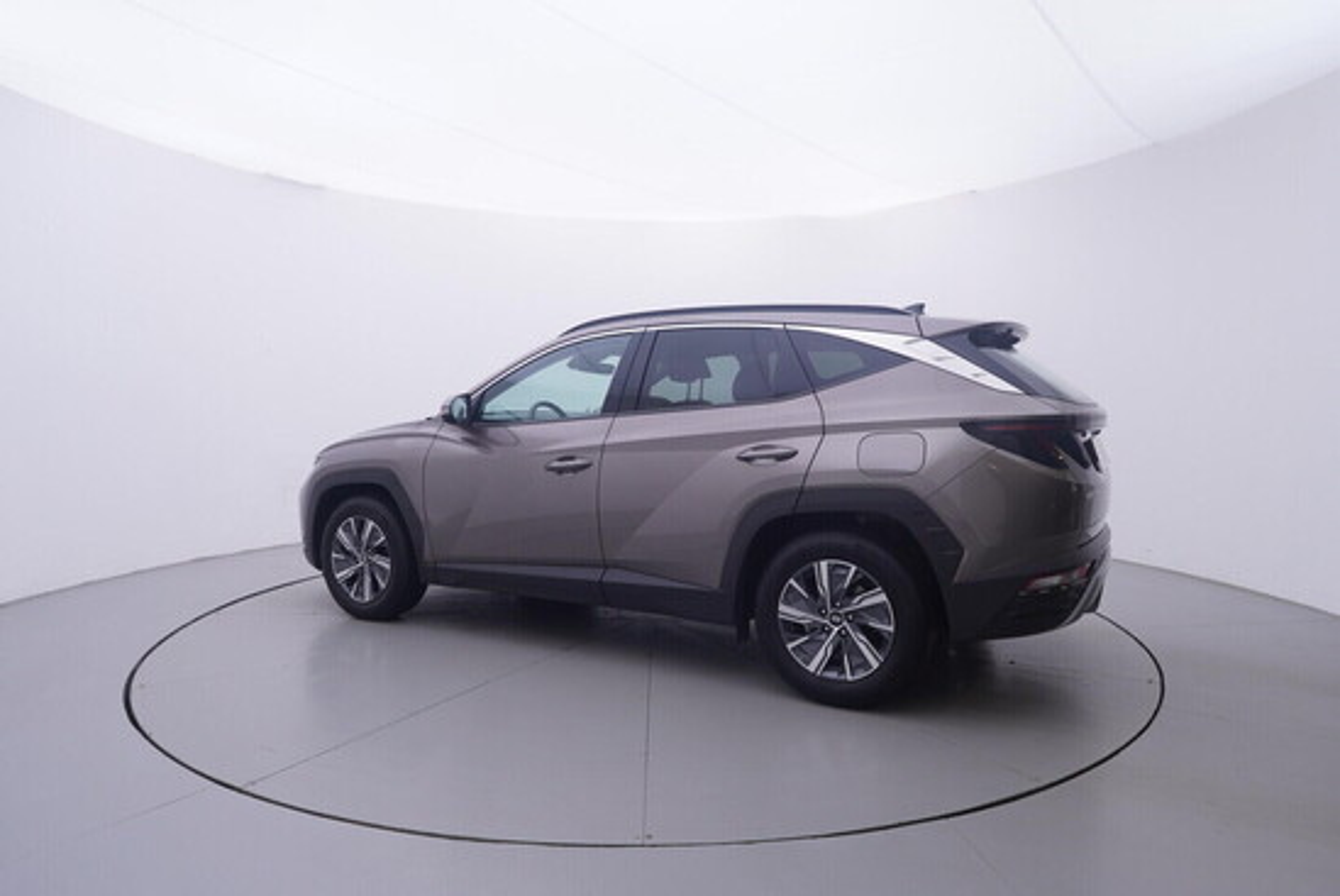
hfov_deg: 77.3
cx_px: 670
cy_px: 448
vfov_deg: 56.2
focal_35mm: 22
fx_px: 838
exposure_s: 1/80
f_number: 5
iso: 200
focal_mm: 15
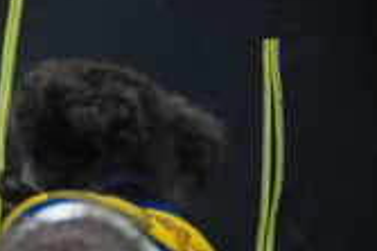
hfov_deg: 4.2
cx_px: -1036
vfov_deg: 3.0
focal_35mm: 461
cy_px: -300
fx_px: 4823
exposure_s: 1/125
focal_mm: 40.2
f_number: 2.8
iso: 400
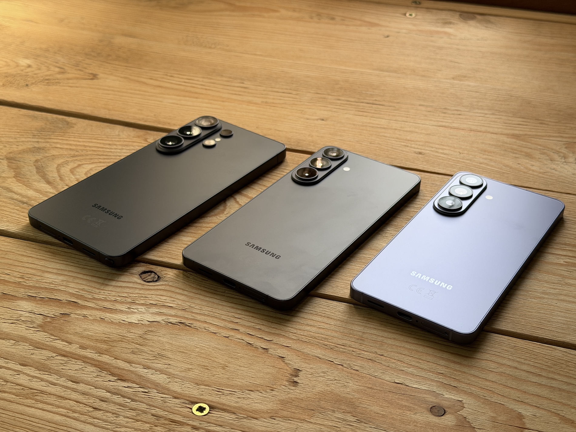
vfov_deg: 30.3
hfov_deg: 39.7
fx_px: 799
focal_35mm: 48
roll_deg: -0.3
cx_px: 288
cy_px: 216
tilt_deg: -34.9
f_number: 1.78
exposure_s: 1/121
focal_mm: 6.76
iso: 80
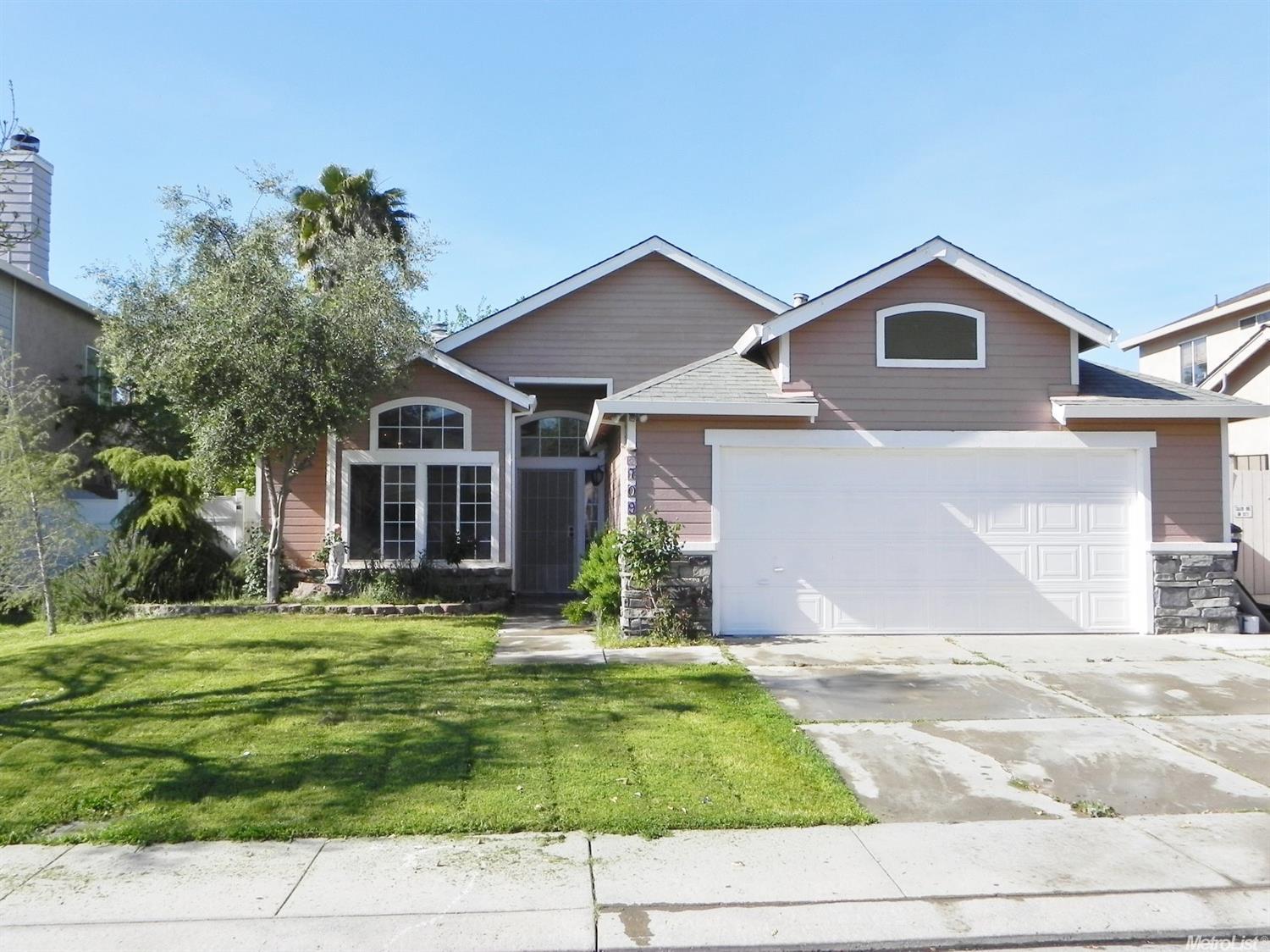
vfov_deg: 42.9
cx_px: 635
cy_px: 476
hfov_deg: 55.4
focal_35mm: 33
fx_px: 1210
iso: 160
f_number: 6.3
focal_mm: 5.9
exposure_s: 1/320
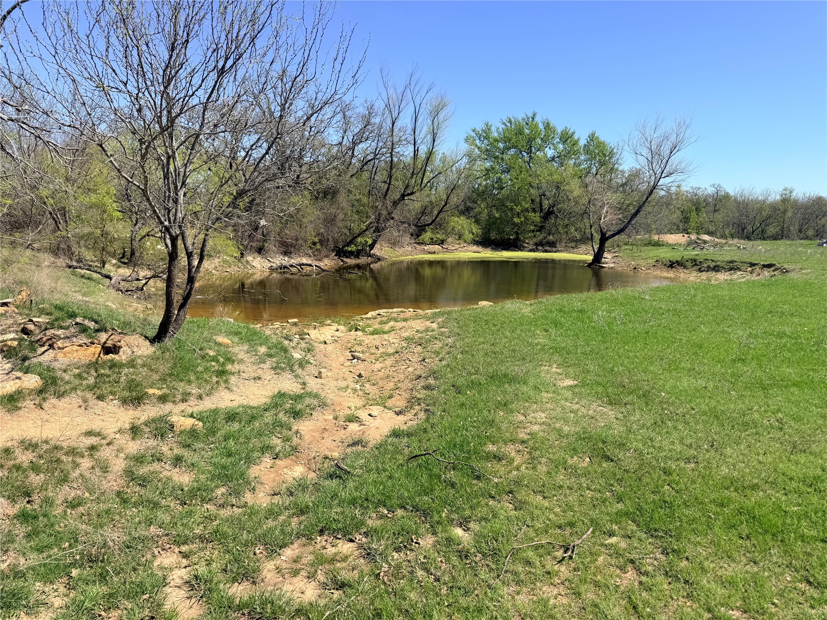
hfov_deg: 71.6
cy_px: 310
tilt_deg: -5.5
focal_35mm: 24
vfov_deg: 56.8
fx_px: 573
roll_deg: +0.5
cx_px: 414
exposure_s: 1/3953
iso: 80
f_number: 1.78
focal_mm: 6.76
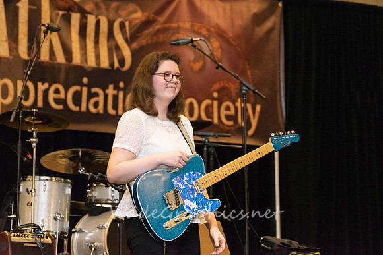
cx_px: 166
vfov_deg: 9.4
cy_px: 110
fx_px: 1547
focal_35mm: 145
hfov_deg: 14.1
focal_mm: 128
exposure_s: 1/200
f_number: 6.3
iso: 4000
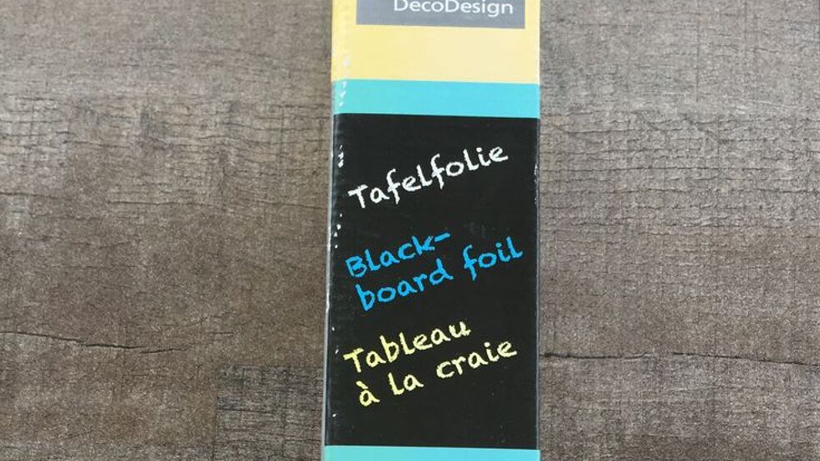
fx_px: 935
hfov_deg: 47.4
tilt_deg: -80.7
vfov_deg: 26.1
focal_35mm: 43
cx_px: 417
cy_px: 472
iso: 50
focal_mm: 4.15
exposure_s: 1/100
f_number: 2.2
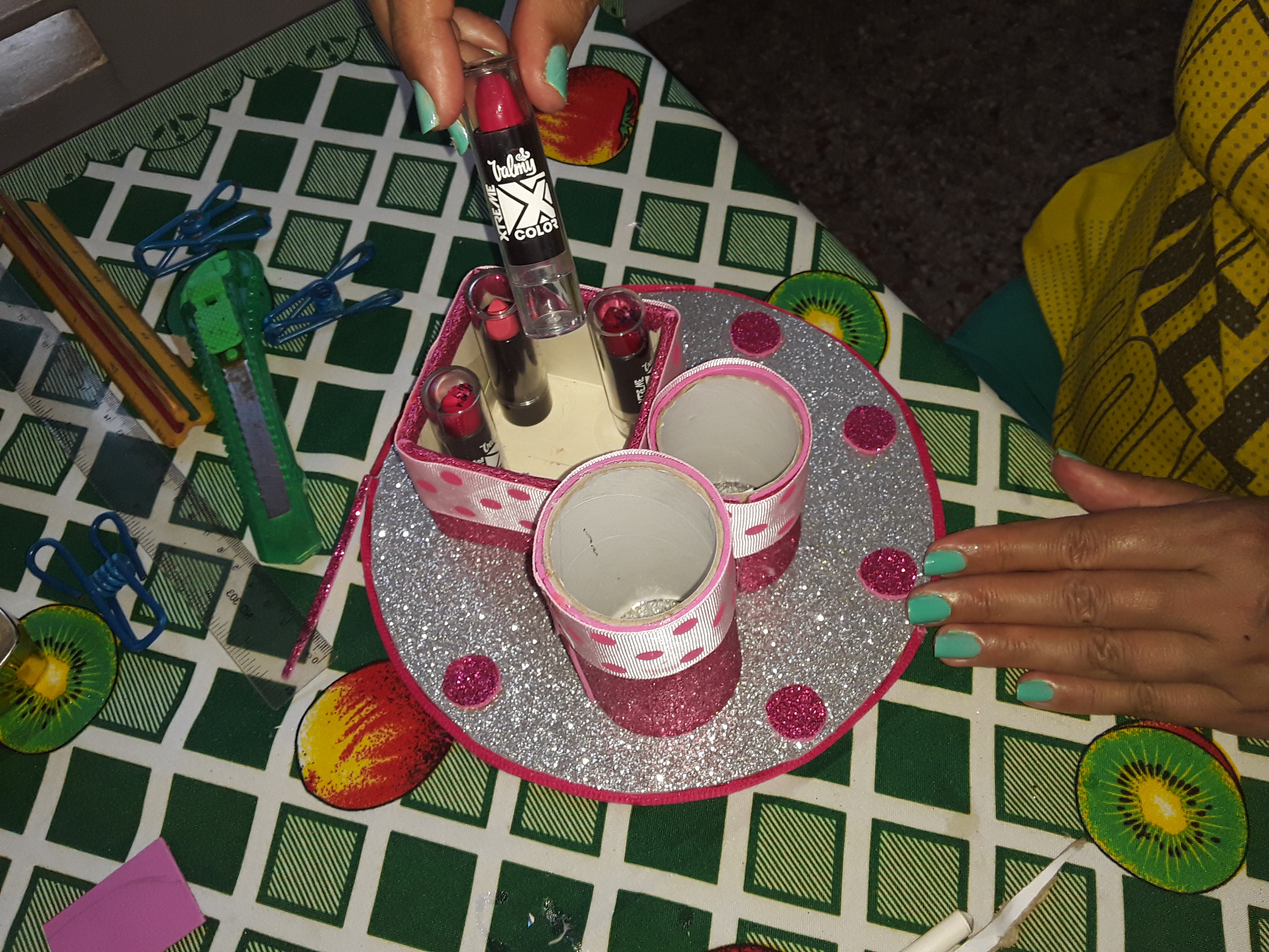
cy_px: 476
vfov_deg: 45.4
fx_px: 1136
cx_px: 634
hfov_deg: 58.4
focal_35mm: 31
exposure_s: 1/60
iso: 64
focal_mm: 3.3
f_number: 2.2
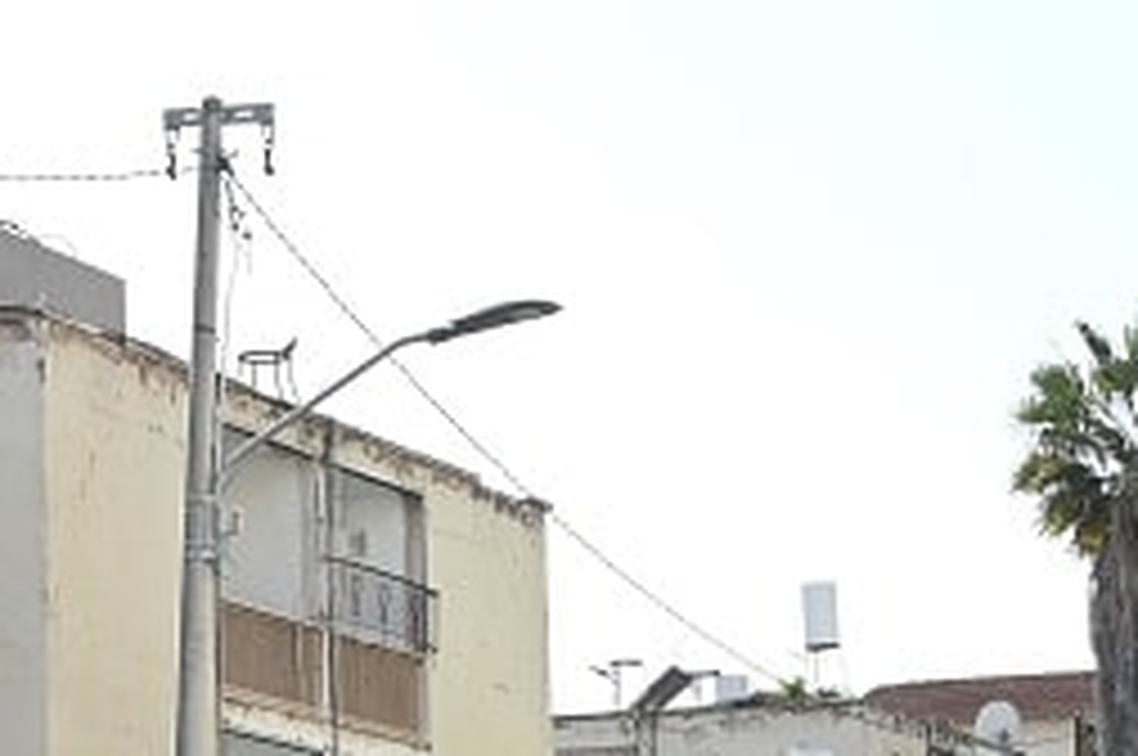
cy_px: 614
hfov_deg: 12.4
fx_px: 5178
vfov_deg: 8.3
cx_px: -47
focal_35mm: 164
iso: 200
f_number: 9
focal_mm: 42
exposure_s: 1/200
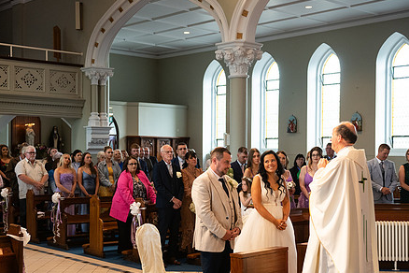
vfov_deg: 25.5
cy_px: 164
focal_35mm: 53
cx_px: 182
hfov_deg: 37.5
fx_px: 602
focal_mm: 40
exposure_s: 1/160
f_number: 3.5
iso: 800
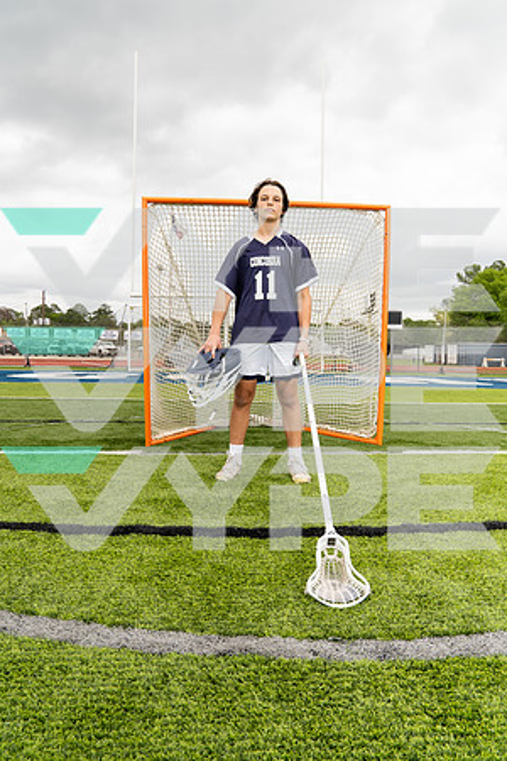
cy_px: 380
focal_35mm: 27
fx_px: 570
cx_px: 254
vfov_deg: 67.4
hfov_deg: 47.9
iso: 250
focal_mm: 27
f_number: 7.1
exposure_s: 1/250
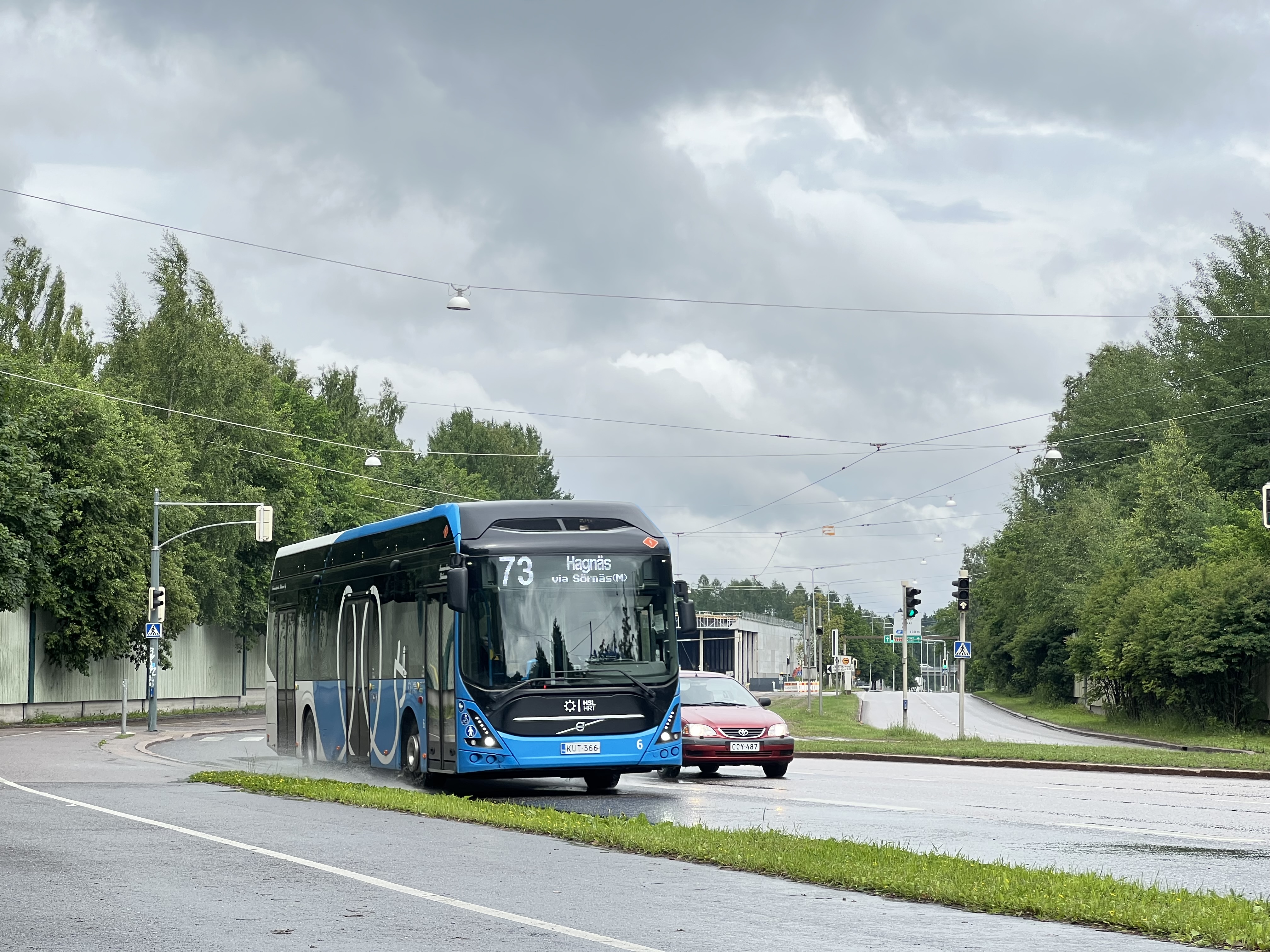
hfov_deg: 25.3
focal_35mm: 77
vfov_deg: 19.1
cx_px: 635
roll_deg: +0.6
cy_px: 476
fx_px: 2825
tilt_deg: +4.4
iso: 32
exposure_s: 1/227
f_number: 2.8
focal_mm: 9
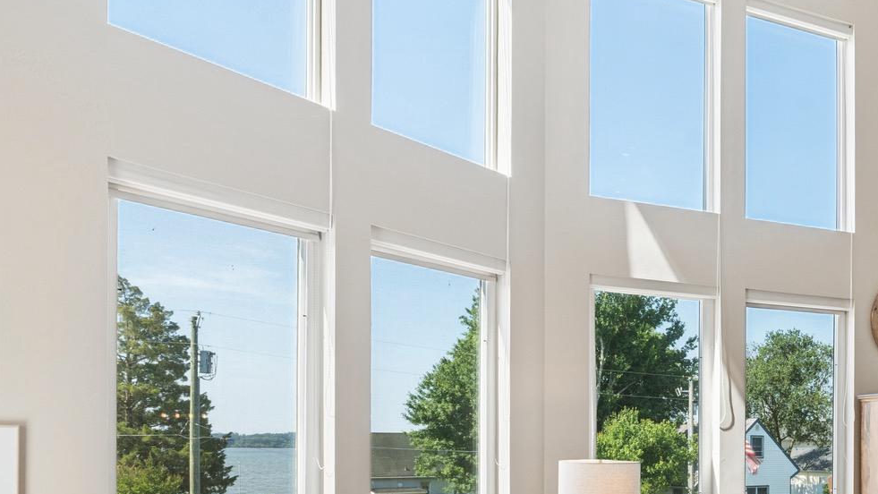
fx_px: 815
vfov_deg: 31.6
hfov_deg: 52.2
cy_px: 474
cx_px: 727
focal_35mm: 35
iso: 500
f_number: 8
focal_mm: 16
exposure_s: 1/125
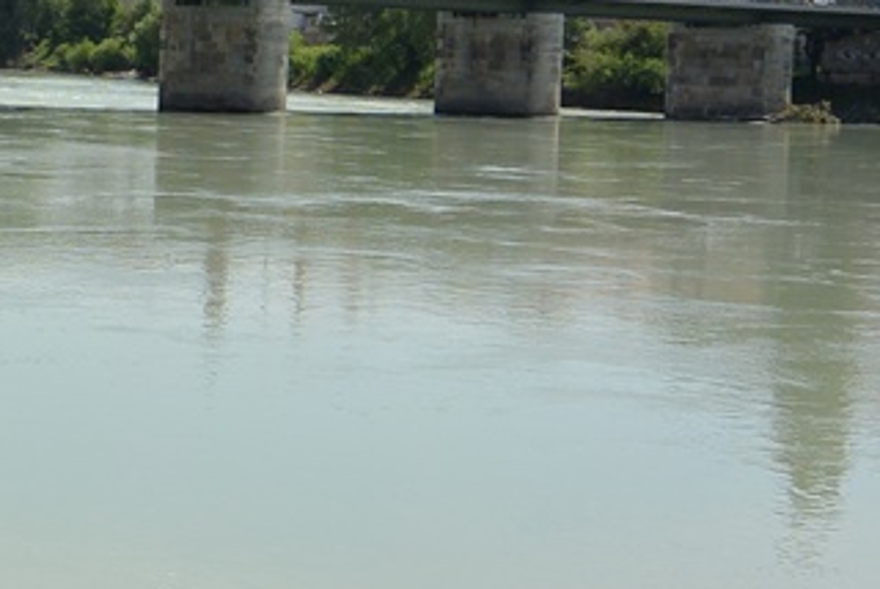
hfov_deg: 19.3
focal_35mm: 98
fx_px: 2398
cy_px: 153
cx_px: -253
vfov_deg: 13.9
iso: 100
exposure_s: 1/1250
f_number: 4
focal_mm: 11
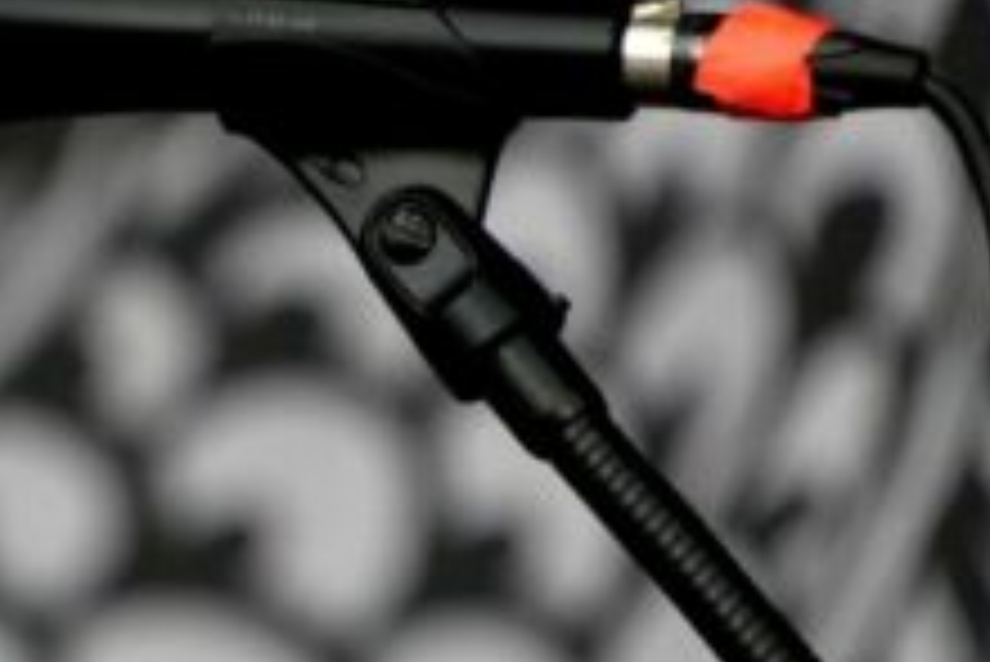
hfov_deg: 1.3
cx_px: 140
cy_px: 360
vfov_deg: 0.9
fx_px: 43202
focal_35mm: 1570
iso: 1600
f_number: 6.3
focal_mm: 300
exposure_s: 1/500
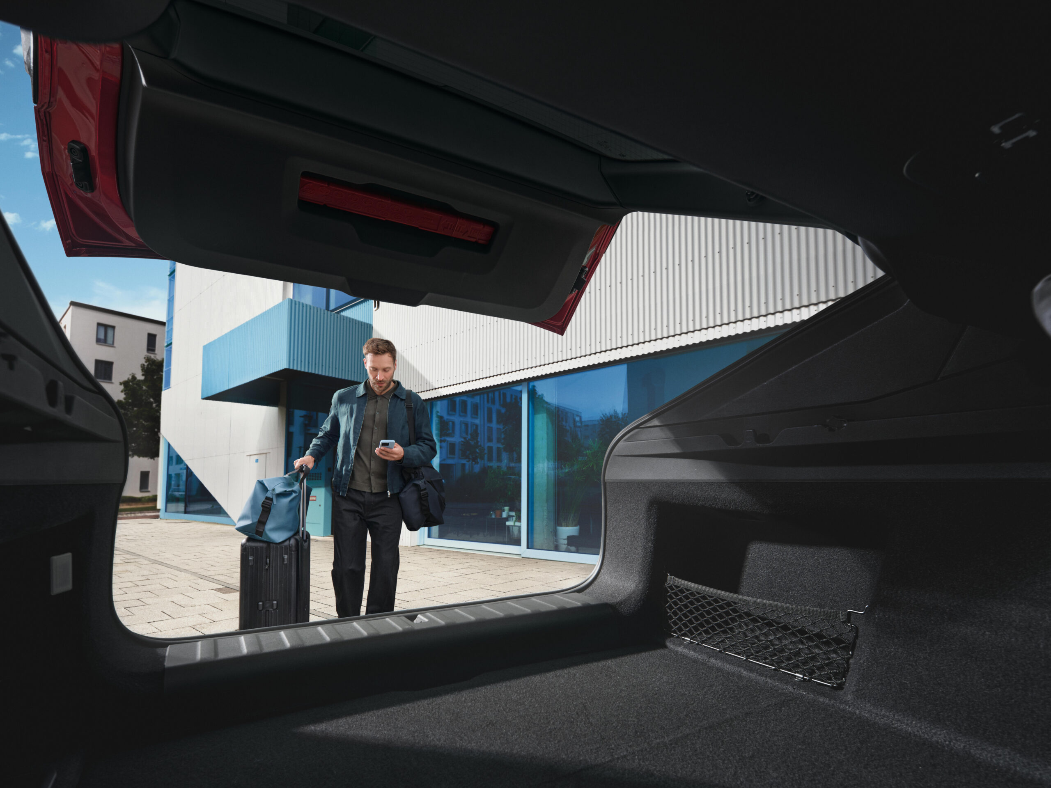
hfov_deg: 106.2
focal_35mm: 13
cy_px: 394
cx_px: 526
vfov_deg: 89.9
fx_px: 395
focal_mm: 17
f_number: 8
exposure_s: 1/50
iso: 100
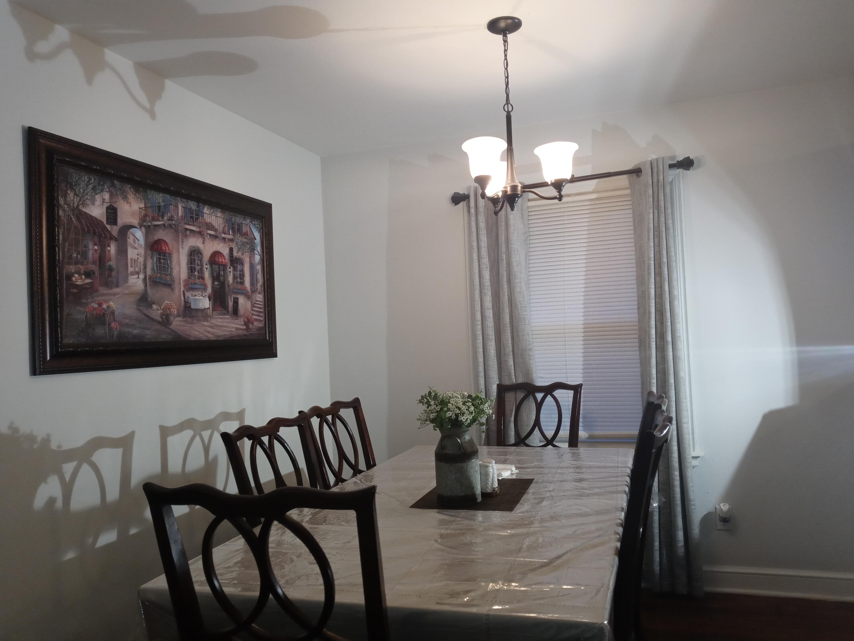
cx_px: 427
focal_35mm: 28
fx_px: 691
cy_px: 320
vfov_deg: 49.7
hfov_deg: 63.4
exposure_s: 1/30
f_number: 1.8
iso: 150
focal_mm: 3.61
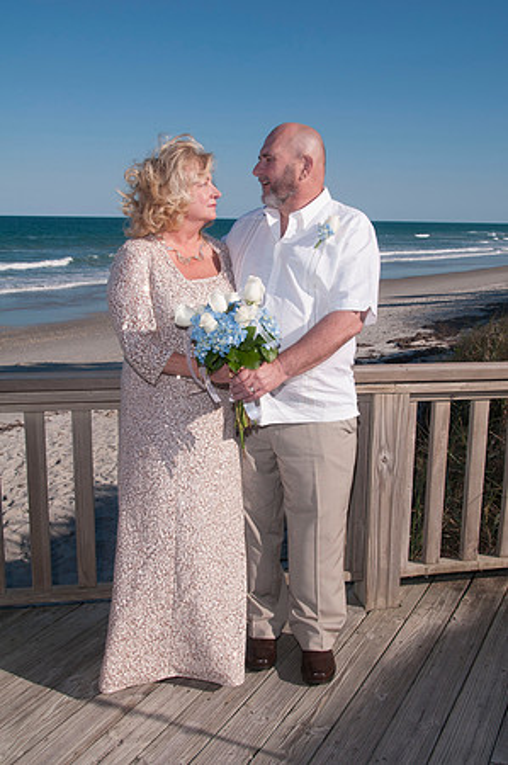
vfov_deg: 53.2
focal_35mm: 36
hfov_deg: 36.8
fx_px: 764
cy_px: 382
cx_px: 254
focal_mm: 24
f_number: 13
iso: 100
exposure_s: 1/250
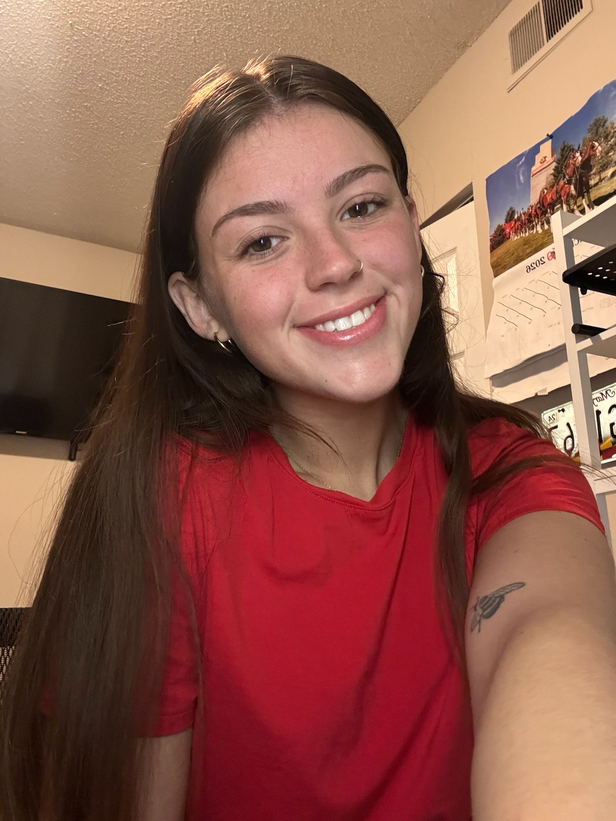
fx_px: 712
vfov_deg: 60.0
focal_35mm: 30
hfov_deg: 46.8
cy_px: 410
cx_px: 308
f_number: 1.9
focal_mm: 2.69
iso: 400
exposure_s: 1/40
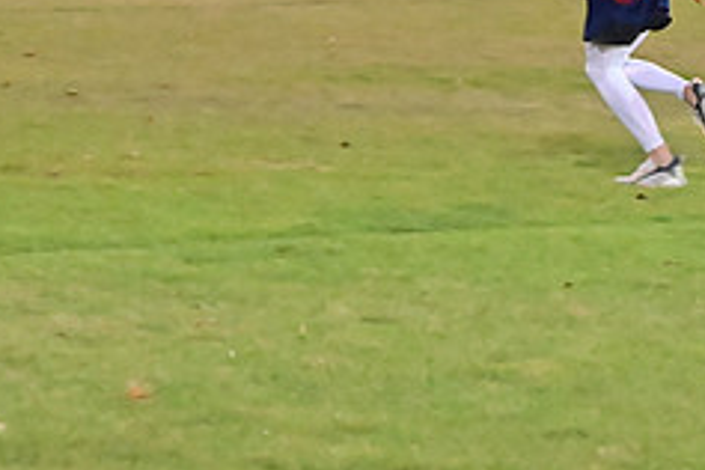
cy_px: -37
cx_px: 678
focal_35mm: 311
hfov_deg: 6.6
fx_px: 6090
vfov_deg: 4.4
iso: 6400
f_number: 4
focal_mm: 85
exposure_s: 1/500
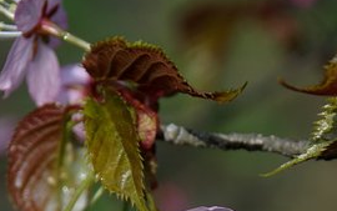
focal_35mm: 391
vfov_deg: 3.4
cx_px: 151
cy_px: 261
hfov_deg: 5.4
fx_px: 3592
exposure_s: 1/250
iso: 200
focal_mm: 135
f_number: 8
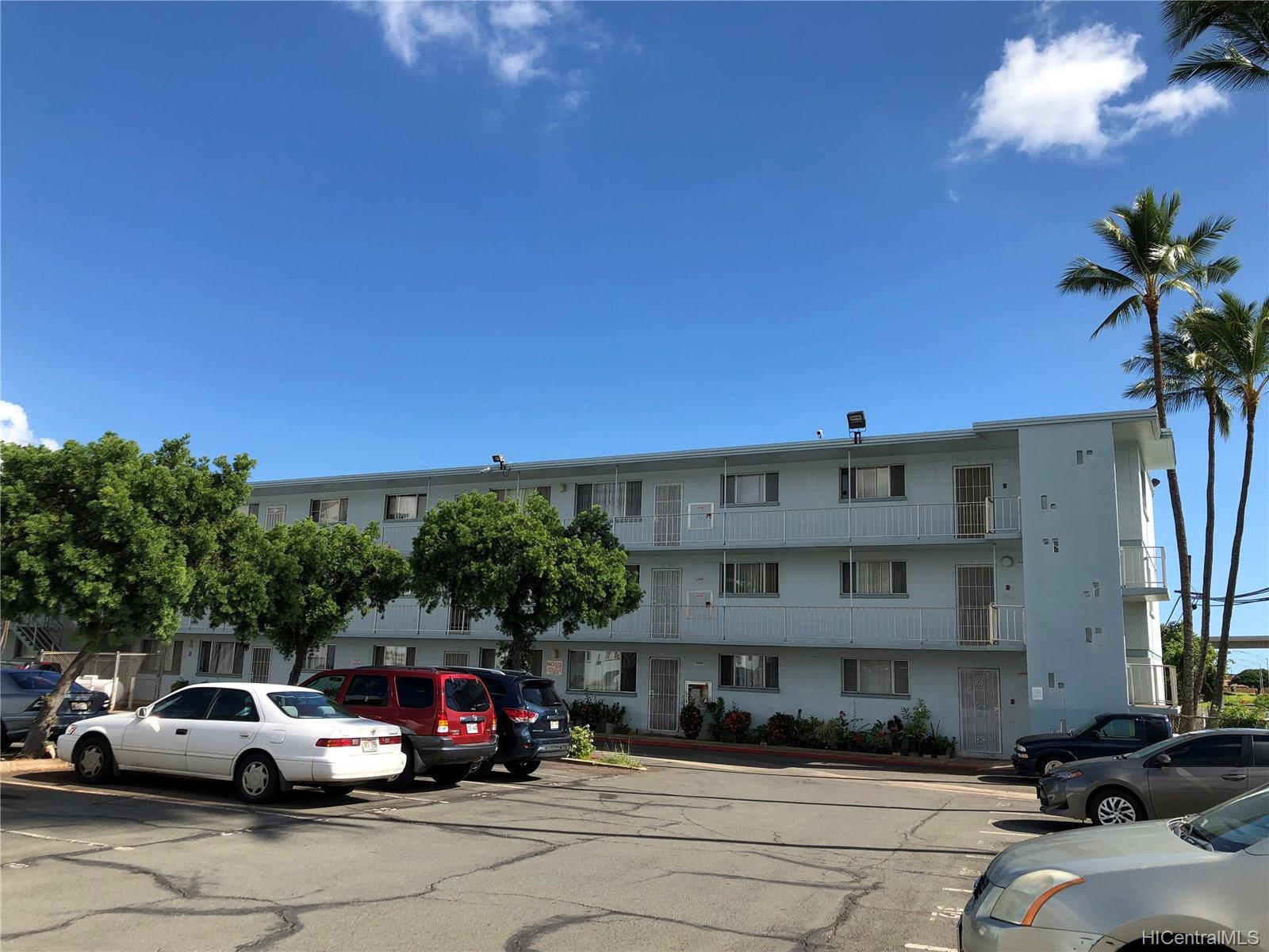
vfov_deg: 49.7
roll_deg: -1.0
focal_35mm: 28
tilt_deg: +10.9
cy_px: 476
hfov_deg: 63.4
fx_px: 1026
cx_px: 634
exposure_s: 1/1548
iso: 20
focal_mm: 3.99
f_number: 1.8
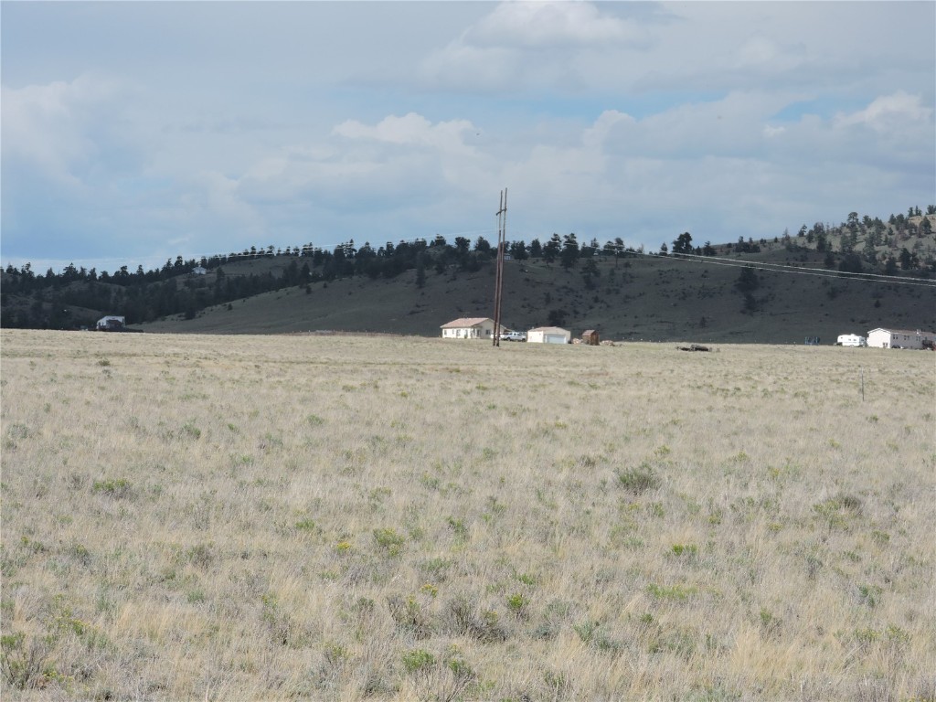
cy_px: 351
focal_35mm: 155
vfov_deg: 9.6
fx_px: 4191
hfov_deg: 12.7
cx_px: 468
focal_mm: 27.6
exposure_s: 1/640
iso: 100
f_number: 4.4
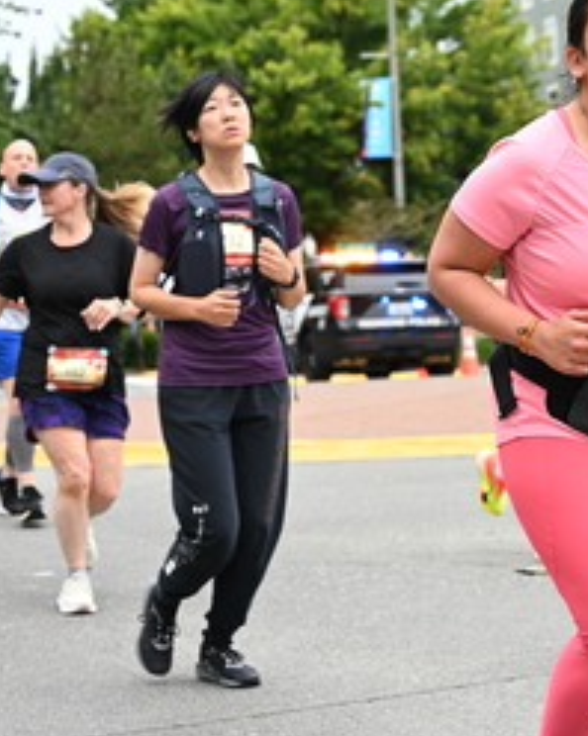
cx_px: 295
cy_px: 199
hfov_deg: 15.4
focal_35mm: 100
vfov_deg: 19.1
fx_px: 2178
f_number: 4
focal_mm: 48
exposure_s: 1/800
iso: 1600
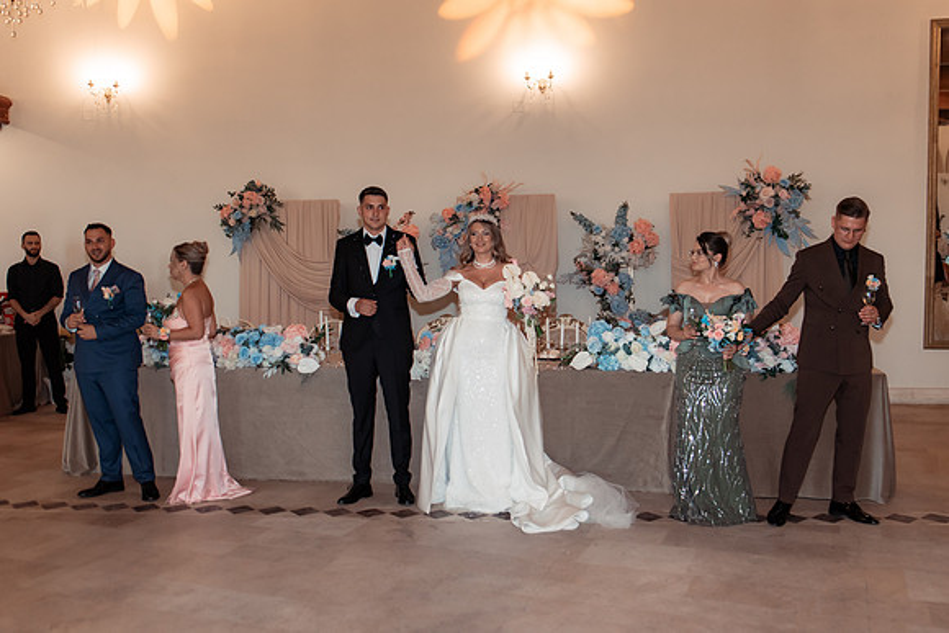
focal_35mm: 35
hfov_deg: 54.4
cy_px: 316
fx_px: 923
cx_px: 474
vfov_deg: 37.9
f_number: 3.2
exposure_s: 1/250
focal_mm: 35
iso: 1250
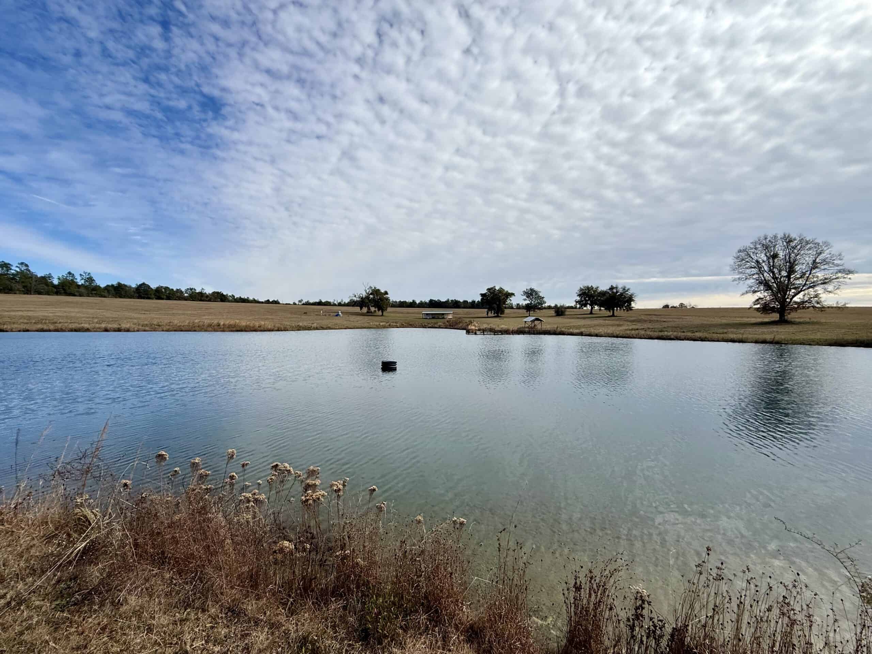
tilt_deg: -0.3
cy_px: 327
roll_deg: -0.7
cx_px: 436
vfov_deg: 85.7
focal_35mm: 14
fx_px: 353
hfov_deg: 102.1
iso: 50
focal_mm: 2.22
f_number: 2.2
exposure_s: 1/2841
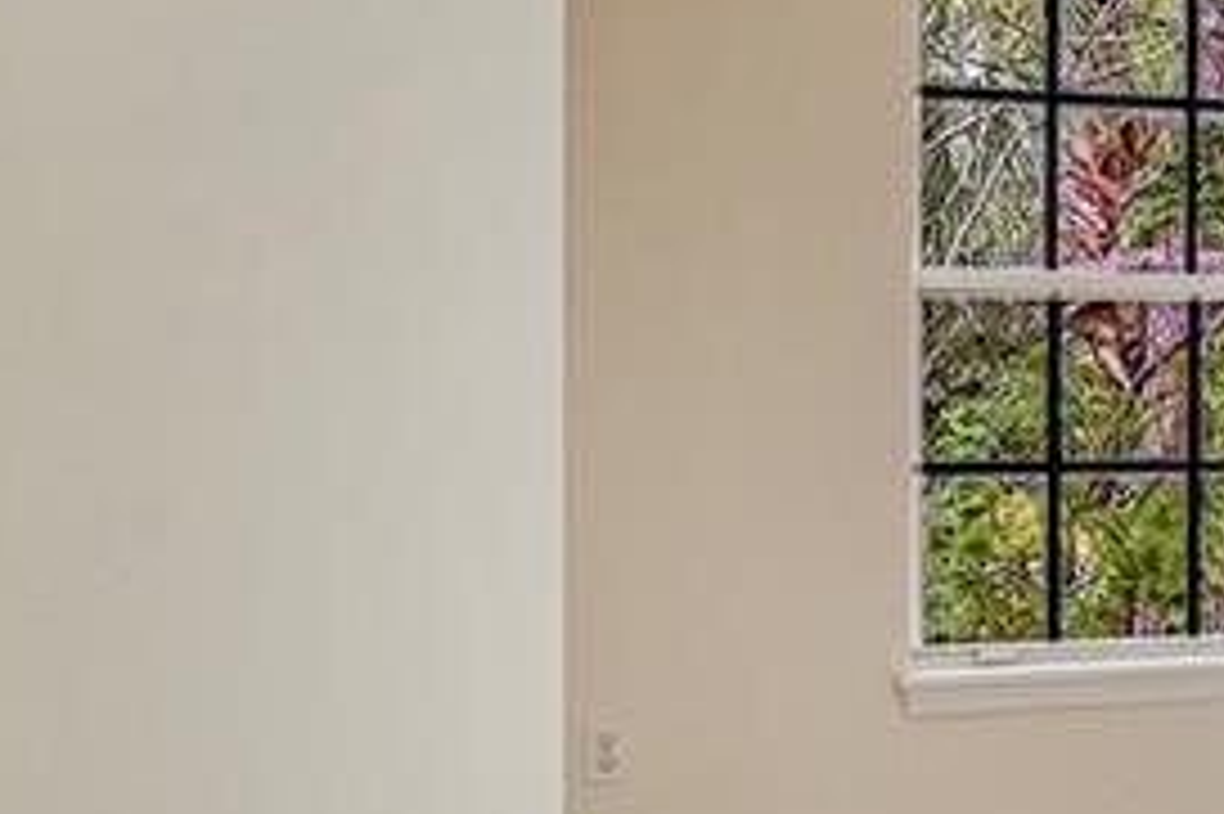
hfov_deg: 17.0
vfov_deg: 14.5
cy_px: 254
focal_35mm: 94
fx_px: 3194
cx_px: 2326
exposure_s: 1/10
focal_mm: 16
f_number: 8
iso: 400
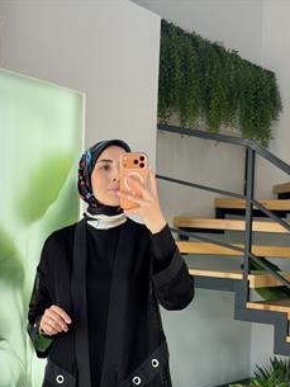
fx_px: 726
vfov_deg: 29.6
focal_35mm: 65
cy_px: 258
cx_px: 103
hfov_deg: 22.5
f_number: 1.78
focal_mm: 6.76
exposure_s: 1/277
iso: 64
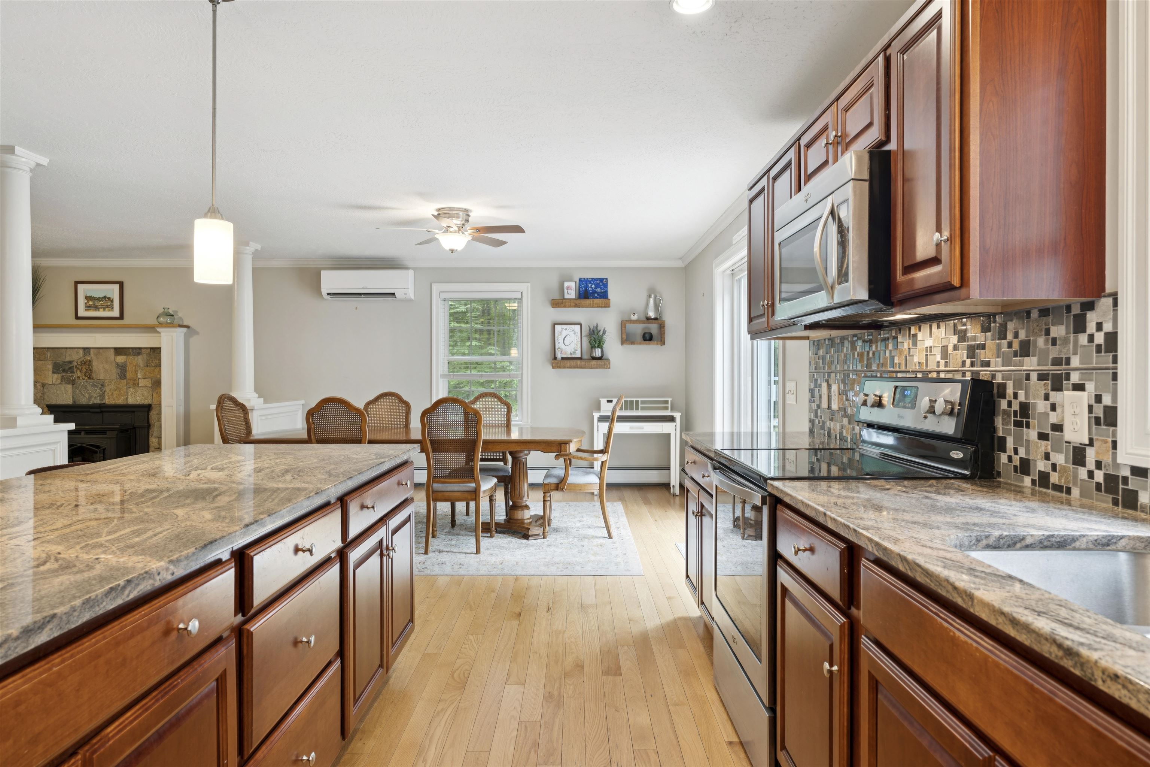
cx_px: 575
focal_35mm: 22
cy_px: 384
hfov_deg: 78.6
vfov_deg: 57.2
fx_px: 703
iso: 100
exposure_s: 1.3
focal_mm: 22
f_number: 8
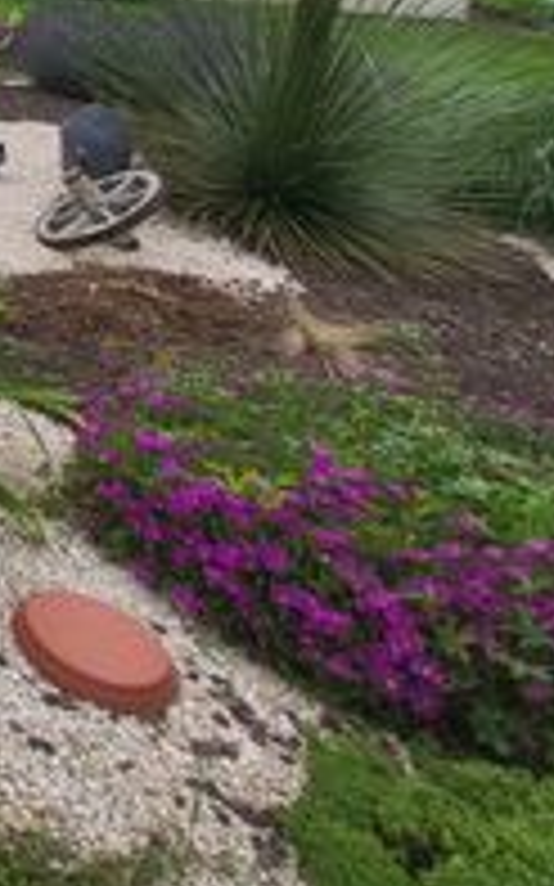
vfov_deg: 38.5
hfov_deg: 17.4
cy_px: -103
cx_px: -640
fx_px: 1015
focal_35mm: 42
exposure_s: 1/738
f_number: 2.2
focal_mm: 1.74
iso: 32
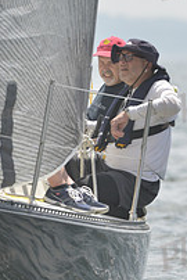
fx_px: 5359
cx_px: 88
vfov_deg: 3.0
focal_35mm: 689
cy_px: 184
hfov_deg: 2.0
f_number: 7.1
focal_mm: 240
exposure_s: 1/800
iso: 280
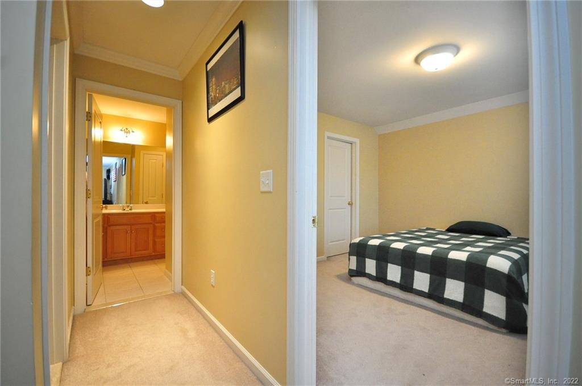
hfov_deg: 100.5
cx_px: 291
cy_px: 193
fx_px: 242
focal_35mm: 15
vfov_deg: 77.1
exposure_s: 1/100
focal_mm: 10
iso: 1600
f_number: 4
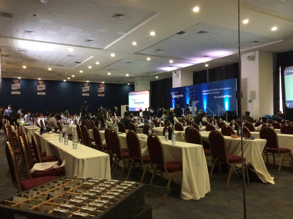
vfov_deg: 48.2
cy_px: 110
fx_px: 245
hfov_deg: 61.7
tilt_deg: +0.7
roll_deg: +0.7
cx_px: 146
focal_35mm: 29
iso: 250
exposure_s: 1/15
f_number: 2.2
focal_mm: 4.15
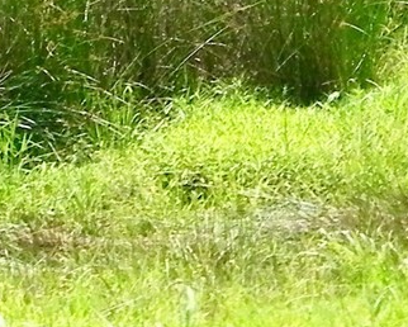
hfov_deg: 7.7
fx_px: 3021
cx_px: 229
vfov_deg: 6.2
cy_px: 46
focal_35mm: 250
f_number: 7.8
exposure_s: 1/160
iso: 100
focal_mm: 7.7
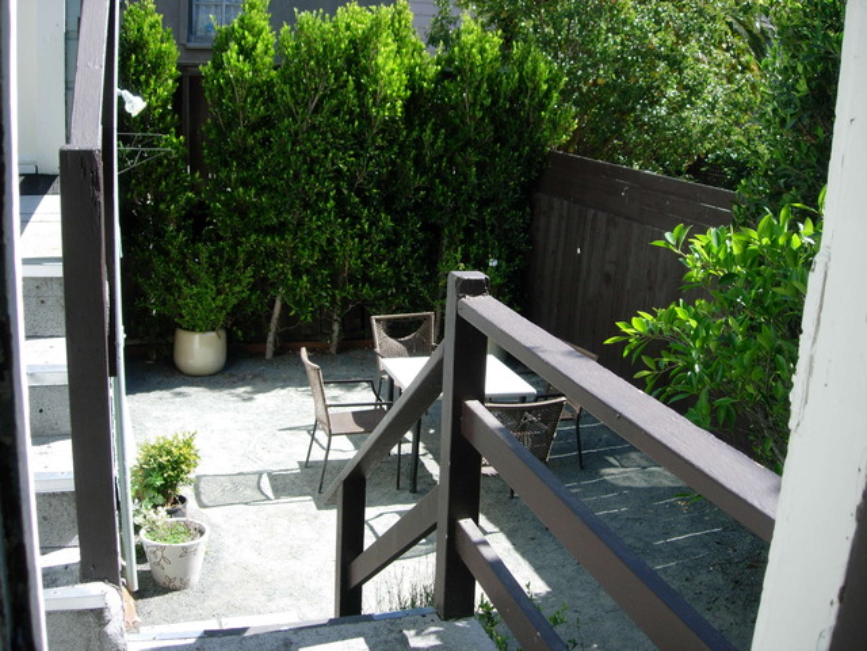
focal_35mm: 38
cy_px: 326
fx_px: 952
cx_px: 434
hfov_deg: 49.0
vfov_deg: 37.7
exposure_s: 1/483
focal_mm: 7.8
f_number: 2.8
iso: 64
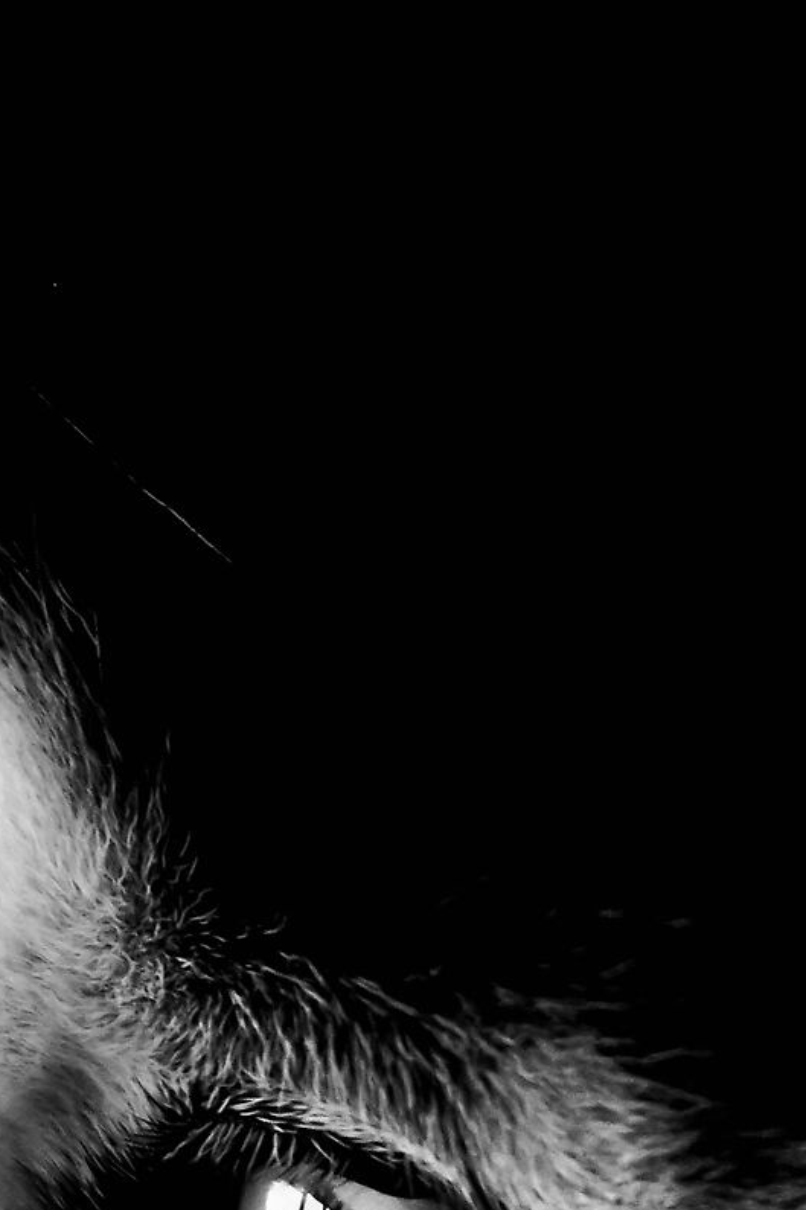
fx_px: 30471
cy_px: 1623
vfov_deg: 2.3
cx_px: 75
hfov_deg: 1.5
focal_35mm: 907
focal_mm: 300
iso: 2000
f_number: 5.6
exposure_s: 1/320
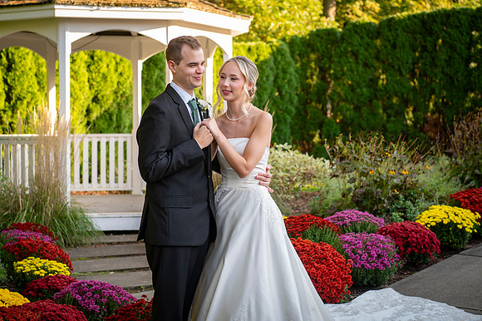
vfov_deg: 18.9
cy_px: 160
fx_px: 964
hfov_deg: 28.1
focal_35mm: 72
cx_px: 241
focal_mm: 70
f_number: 4
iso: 160
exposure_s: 1/100
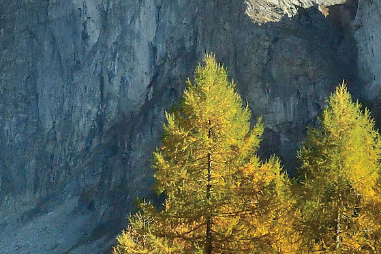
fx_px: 1227
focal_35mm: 116
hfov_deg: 16.5
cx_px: -136
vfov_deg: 11.3
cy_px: 381
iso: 200
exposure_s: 1/1000
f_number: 16
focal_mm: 18
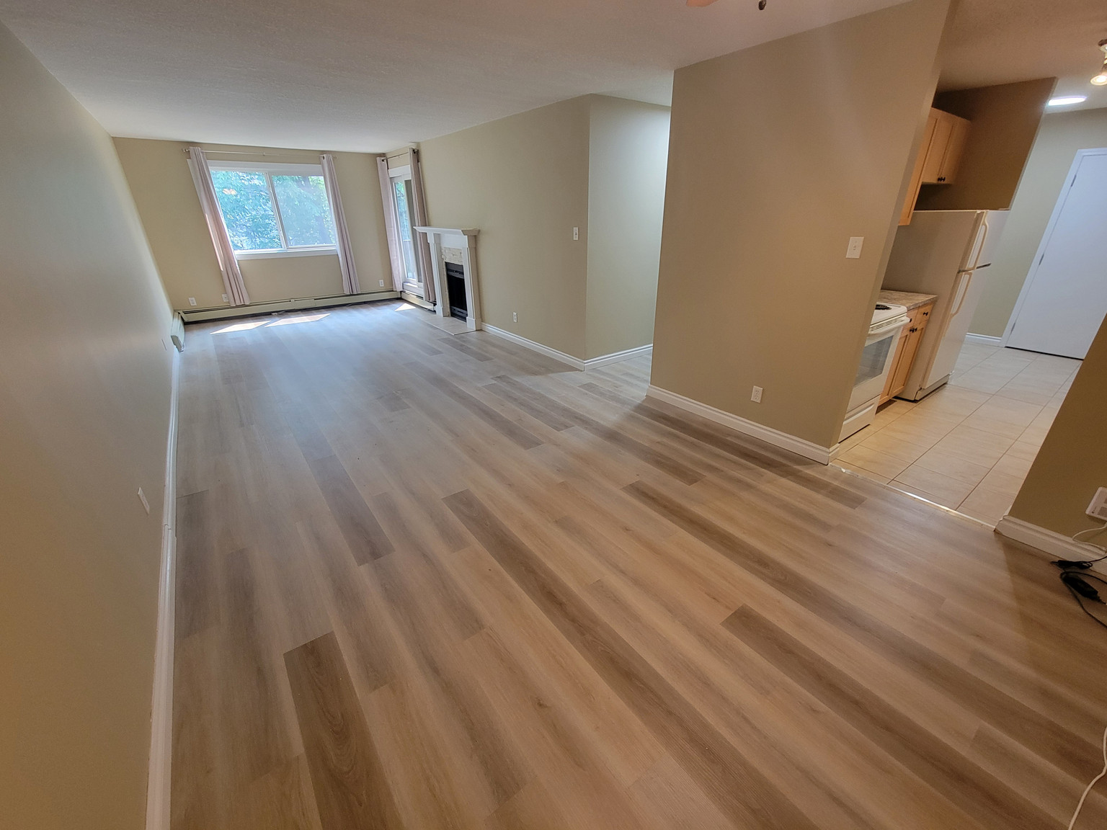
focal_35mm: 13
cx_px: 554
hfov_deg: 106.2
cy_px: 415
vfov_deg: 89.9
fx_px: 416
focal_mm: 2.2
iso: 250
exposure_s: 1/60
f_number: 2.2
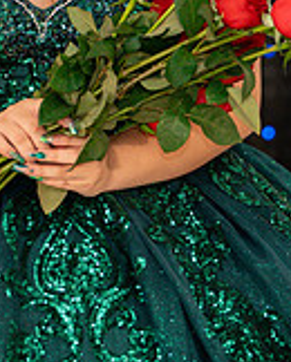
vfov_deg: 6.4
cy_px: -15
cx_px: 65
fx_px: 3245
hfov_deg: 5.1
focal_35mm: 302
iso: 800
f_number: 2.8
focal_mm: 90
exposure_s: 1/250
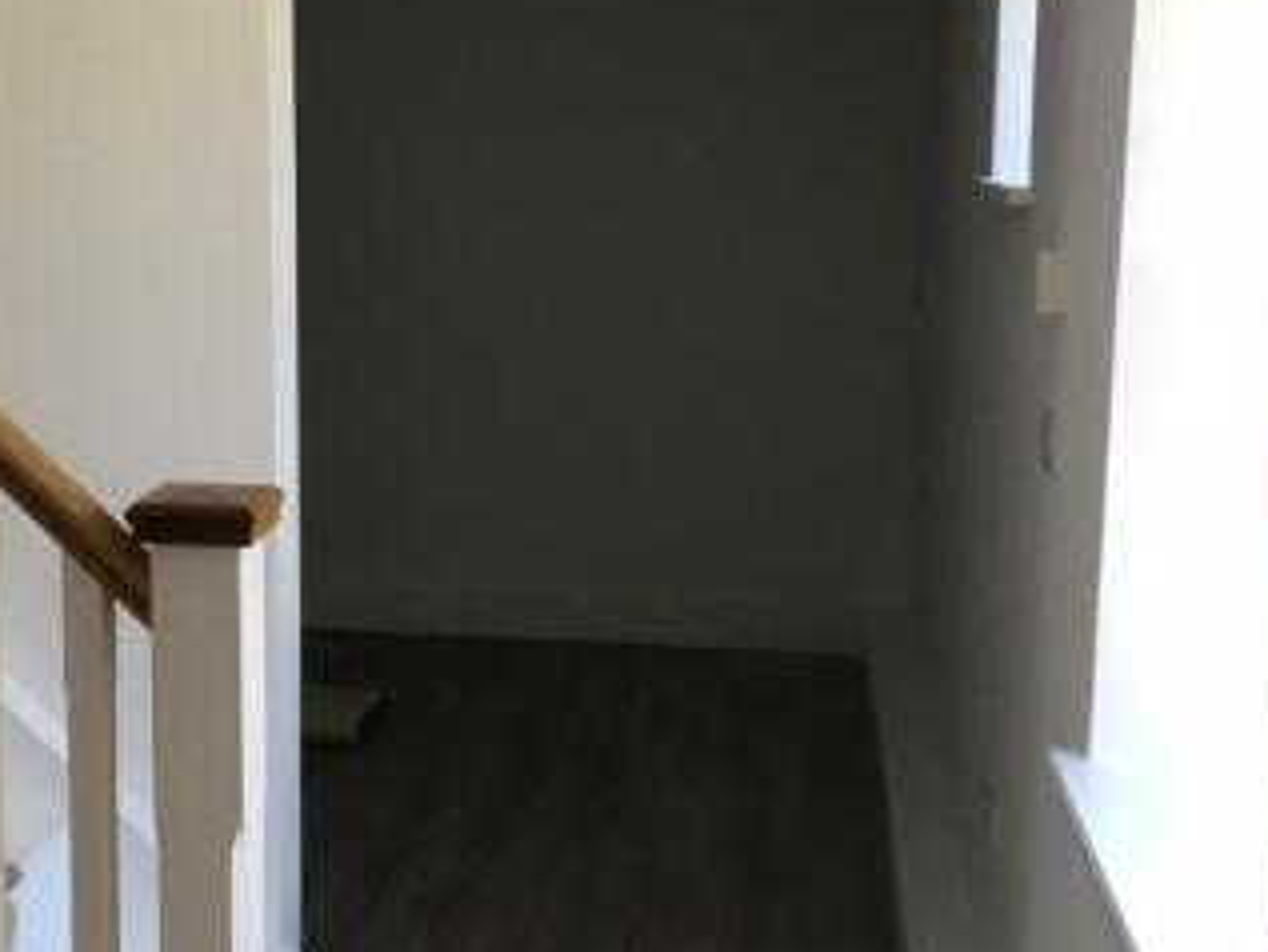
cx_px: 314
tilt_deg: -7.2
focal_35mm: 57
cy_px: 434
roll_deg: +0.3
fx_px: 2089
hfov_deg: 33.1
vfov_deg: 25.7
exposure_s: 1/33
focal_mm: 3.3
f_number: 2.4
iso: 32
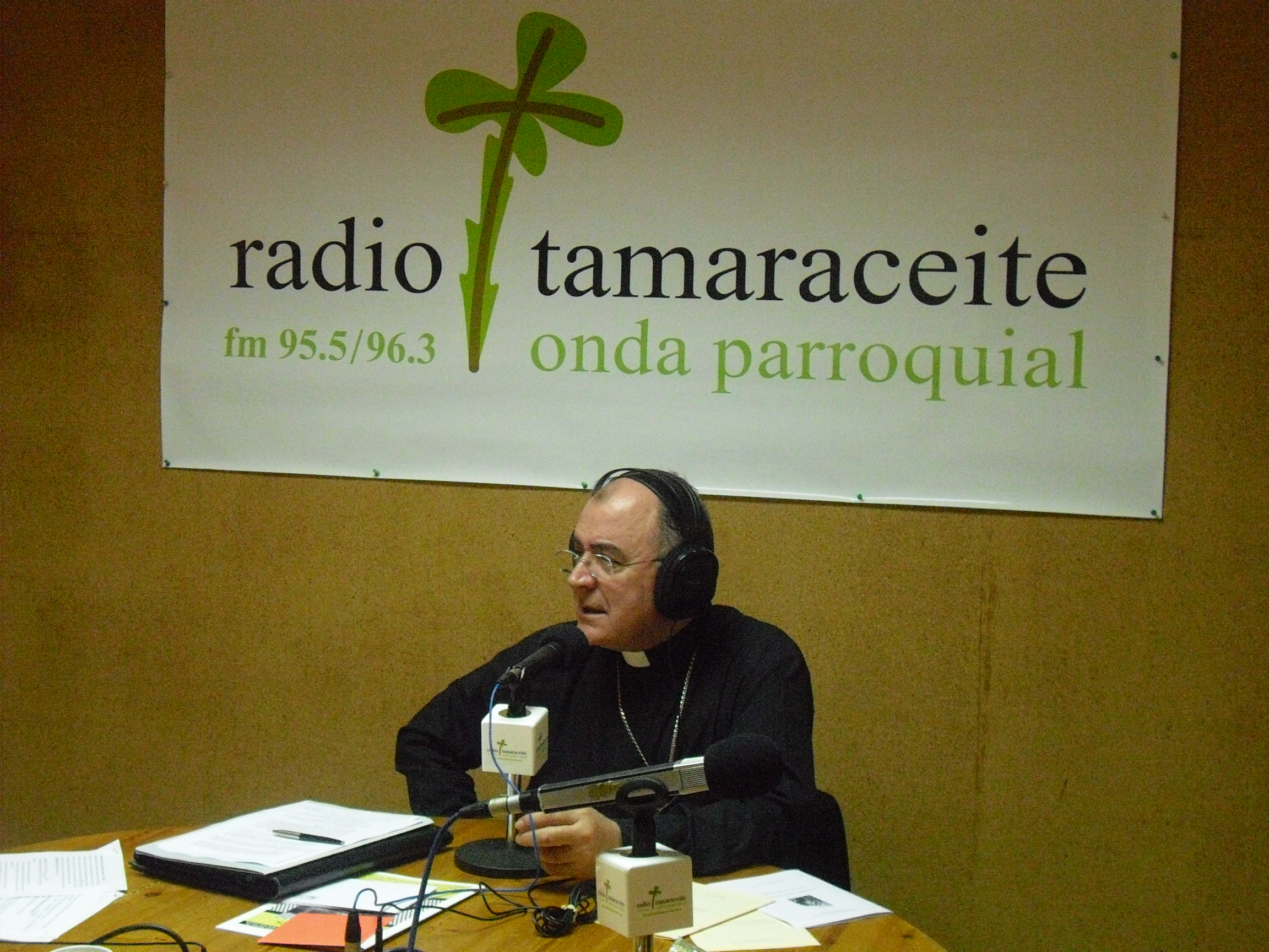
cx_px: 634
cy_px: 476
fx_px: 2016
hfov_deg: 34.9
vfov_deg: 26.6
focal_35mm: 55
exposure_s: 1/100
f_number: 3.4
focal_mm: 9
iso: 800
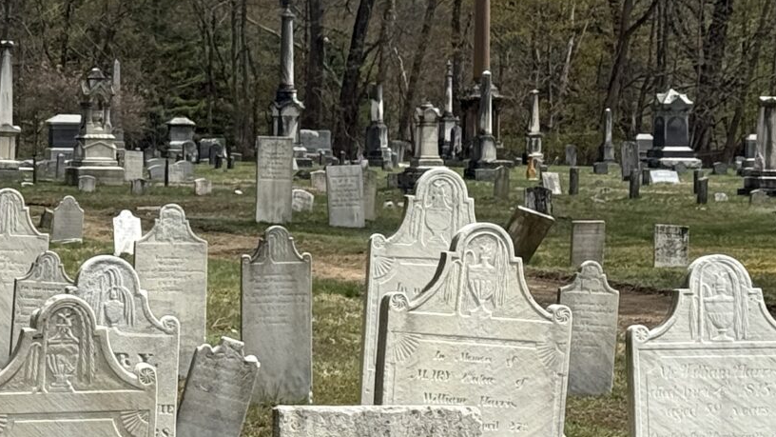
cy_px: 157
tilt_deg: +0.0
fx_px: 3375
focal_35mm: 164
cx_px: -119
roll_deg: -1.2
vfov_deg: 7.4
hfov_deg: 12.8
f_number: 1.78
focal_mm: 6.76
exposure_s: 1/6024
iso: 64
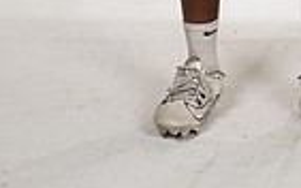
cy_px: -286
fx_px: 1648
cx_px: 250
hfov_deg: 10.4
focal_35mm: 201
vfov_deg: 6.2
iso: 800
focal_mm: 62
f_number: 7.1
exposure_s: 1/320
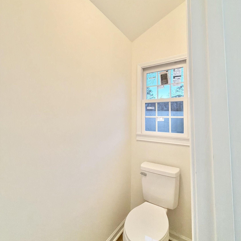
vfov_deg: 83.7
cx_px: 124
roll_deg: -1.9
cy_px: 109
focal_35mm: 17
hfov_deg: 84.0
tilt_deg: +5.0
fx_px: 134
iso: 160
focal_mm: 2.22
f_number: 2.2
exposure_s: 1/60
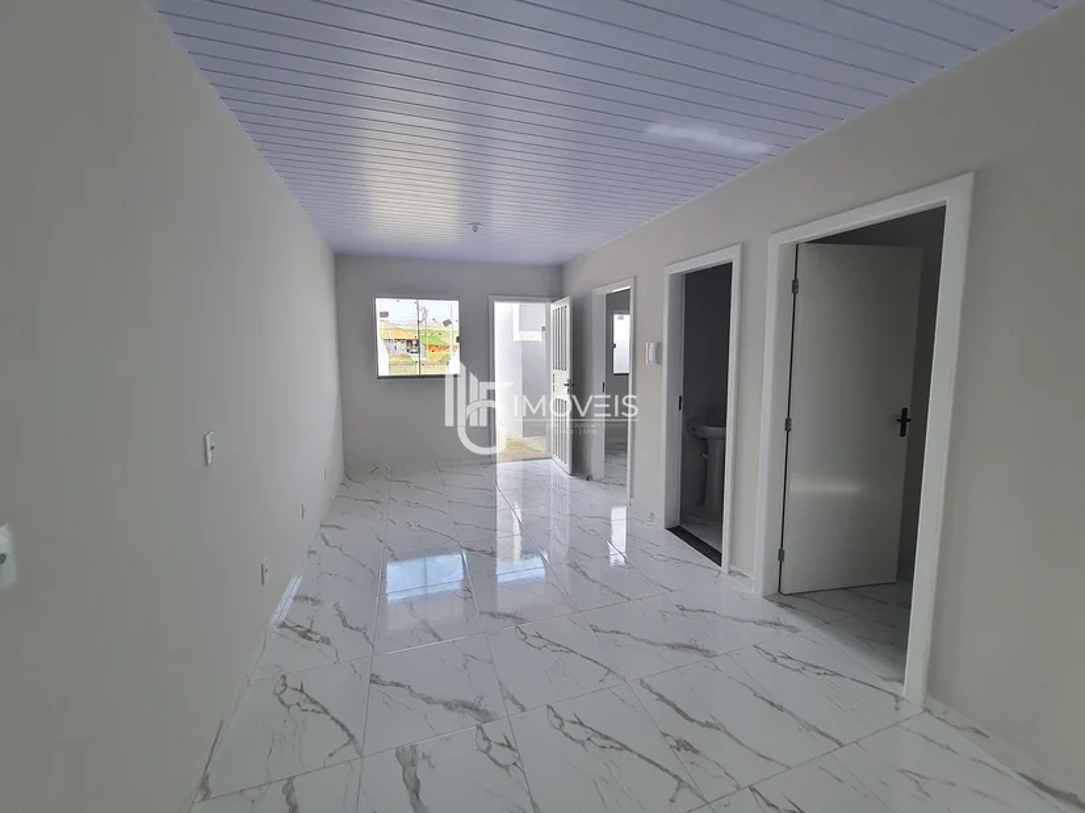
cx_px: 542
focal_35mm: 13
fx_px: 407
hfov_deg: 106.2
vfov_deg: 89.9
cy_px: 406
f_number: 2.2
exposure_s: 1/120
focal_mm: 1.74
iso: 64
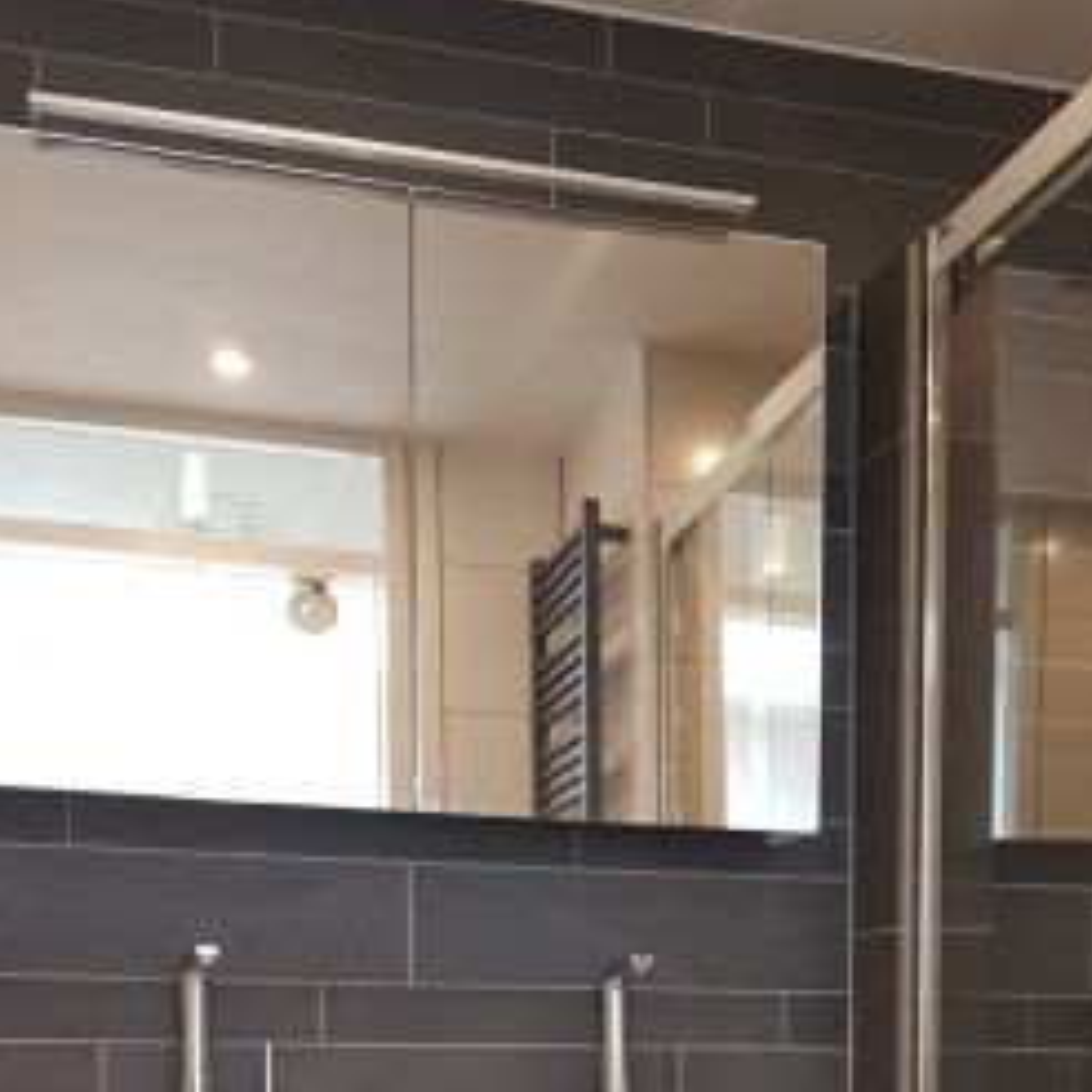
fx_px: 1999
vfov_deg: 28.3
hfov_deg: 30.2
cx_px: 768
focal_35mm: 56
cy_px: 1150
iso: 80
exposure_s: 1/50
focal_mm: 4.2
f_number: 1.7
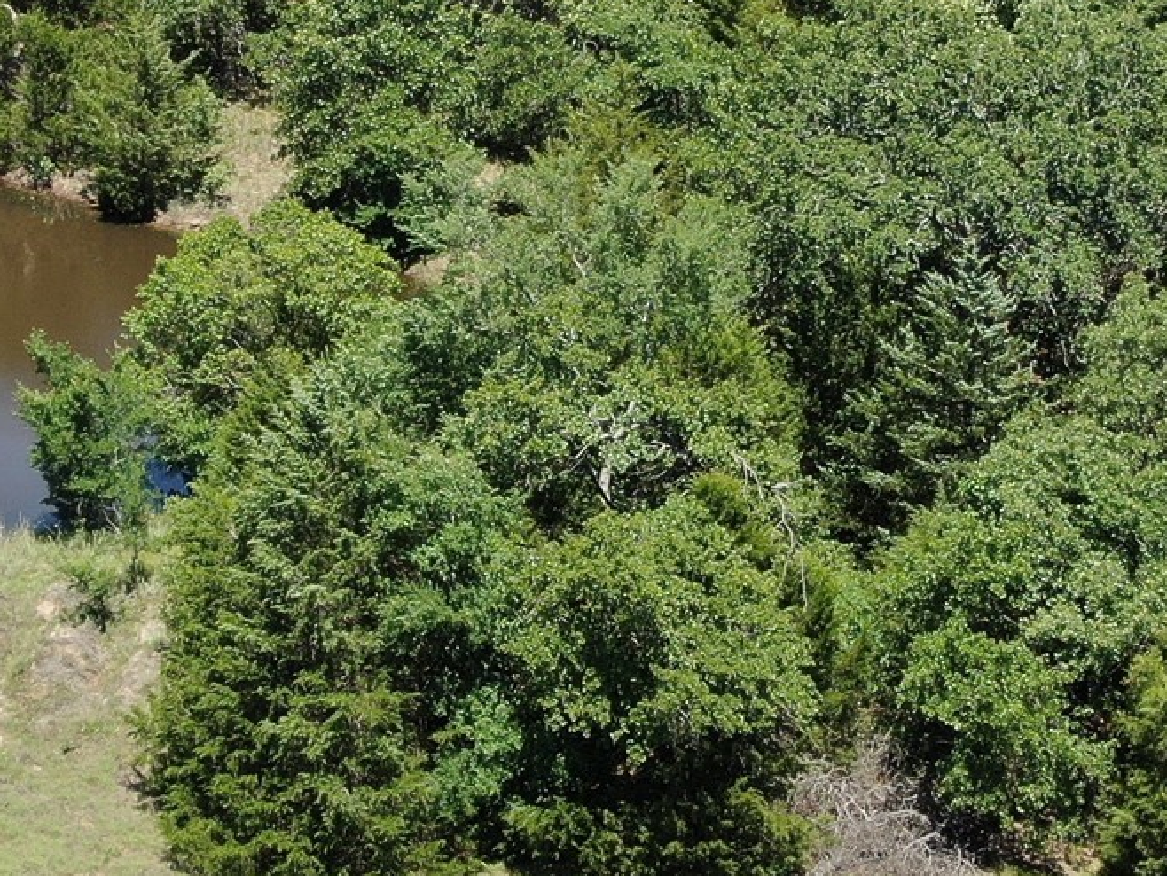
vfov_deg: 14.1
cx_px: 450
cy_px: 316
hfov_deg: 18.7
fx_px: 3541
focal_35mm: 105
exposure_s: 1/500
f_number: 3.3
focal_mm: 6.21
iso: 100
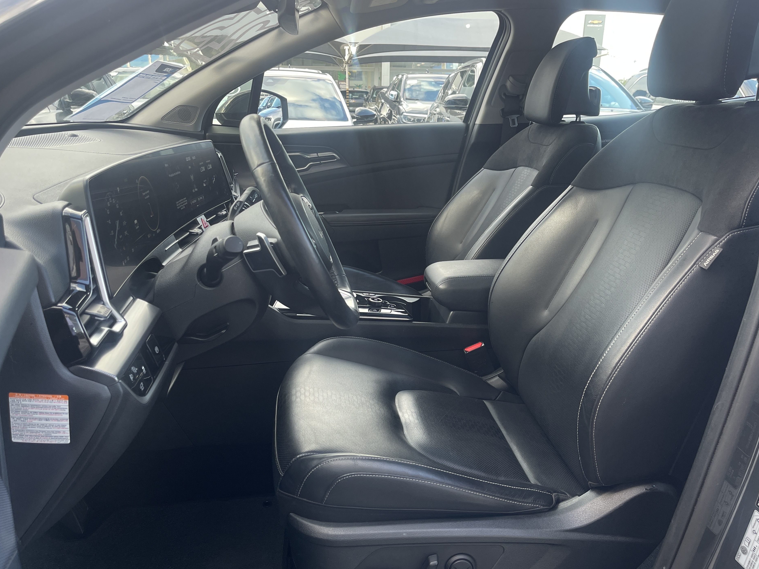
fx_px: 592
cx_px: 376
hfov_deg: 65.3
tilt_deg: -16.7
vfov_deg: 51.4
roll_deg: -0.9
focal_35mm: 27
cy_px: 285
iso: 125
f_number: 1.6
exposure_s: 1/121
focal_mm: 5.1
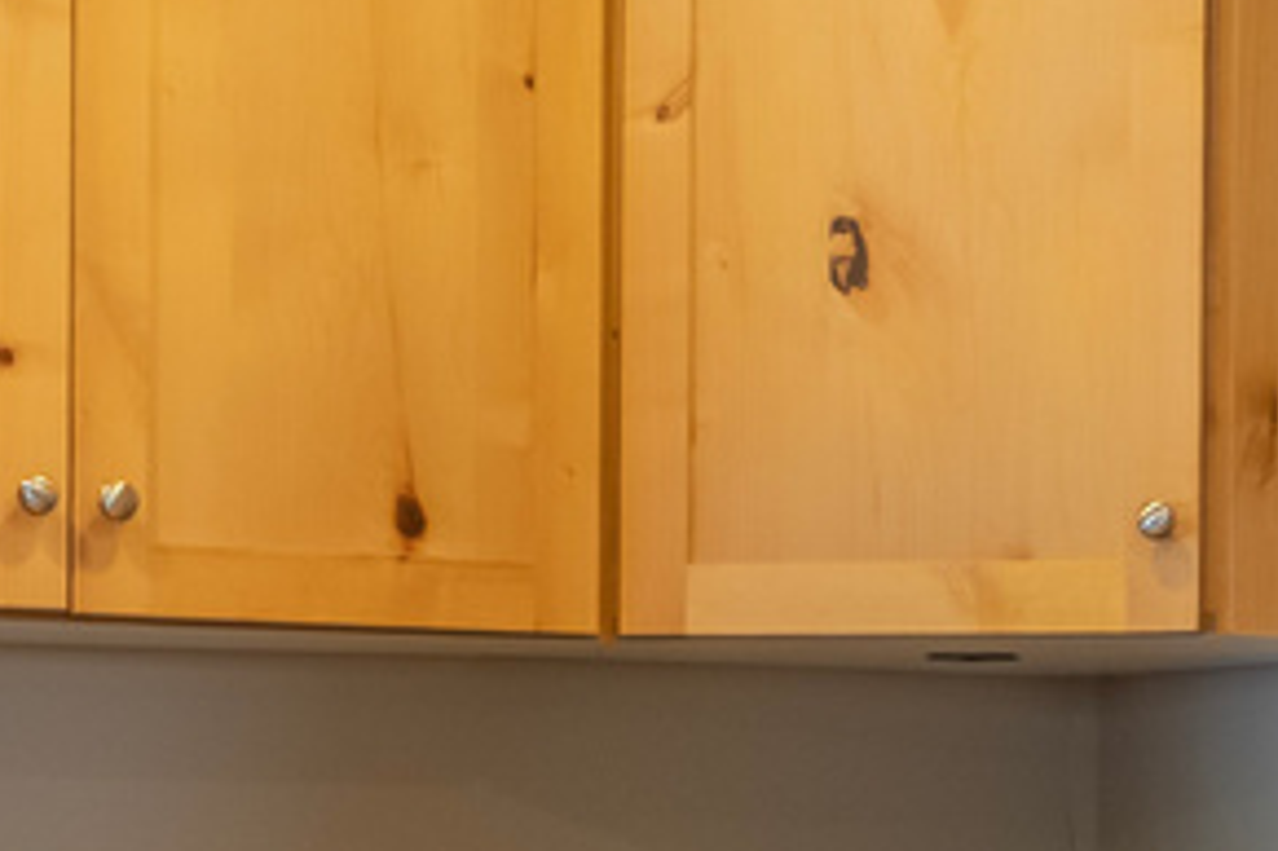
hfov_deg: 16.9
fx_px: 4257
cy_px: 999
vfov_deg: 11.2
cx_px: 1080
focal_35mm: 120
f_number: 8
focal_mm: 17
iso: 1000
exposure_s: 1/80
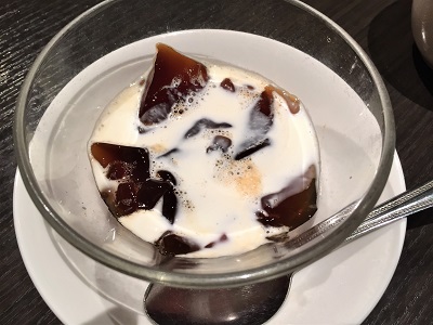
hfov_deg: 61.7
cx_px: 216
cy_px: 162
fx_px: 363
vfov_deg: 48.2
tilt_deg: -60.1
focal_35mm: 29
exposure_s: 1/30
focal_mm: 4.15
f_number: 2.2
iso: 32
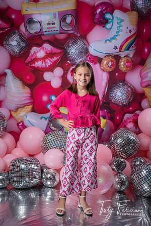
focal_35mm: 48
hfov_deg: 28.1
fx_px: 302
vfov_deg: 41.1
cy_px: 113
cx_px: 76
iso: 100
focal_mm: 48
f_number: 5.6
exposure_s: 1/160
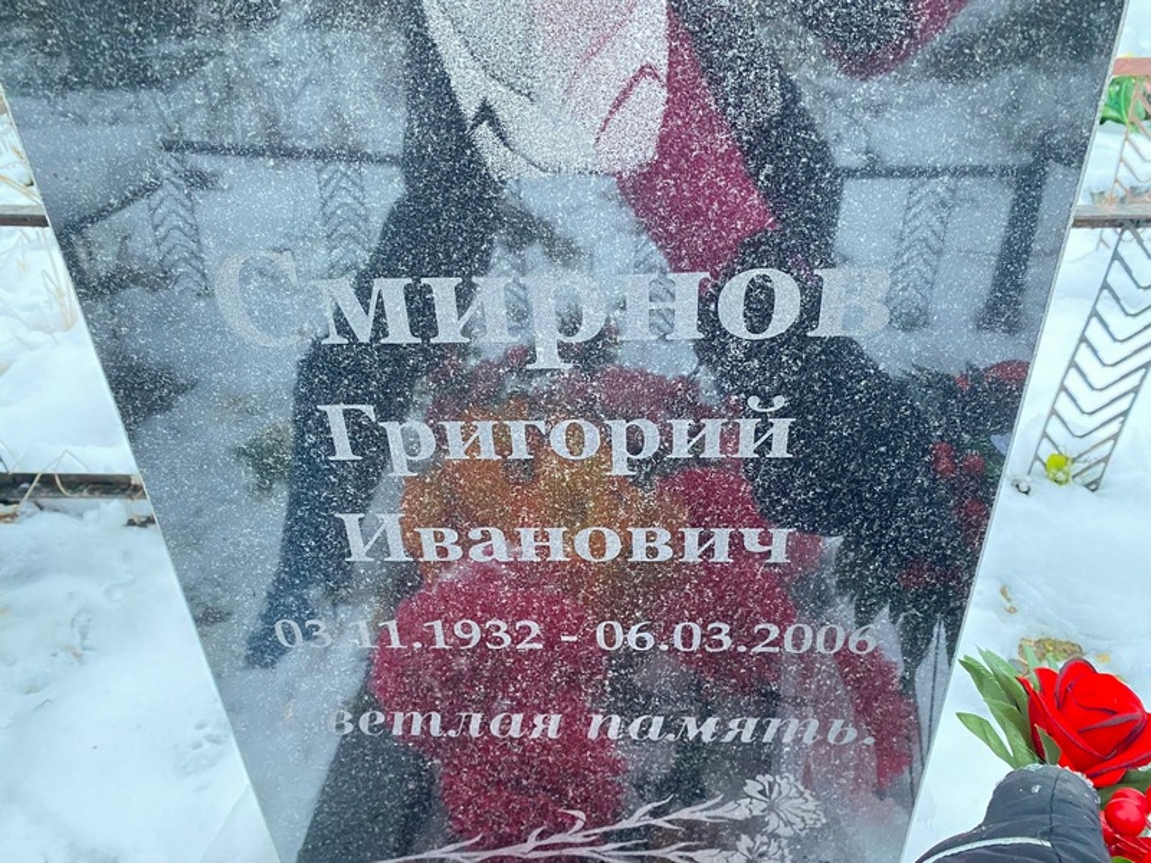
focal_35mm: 26
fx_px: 865
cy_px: 432
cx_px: 576
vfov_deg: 53.1
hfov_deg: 67.3
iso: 500
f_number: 1.8
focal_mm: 4.25
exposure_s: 1/60
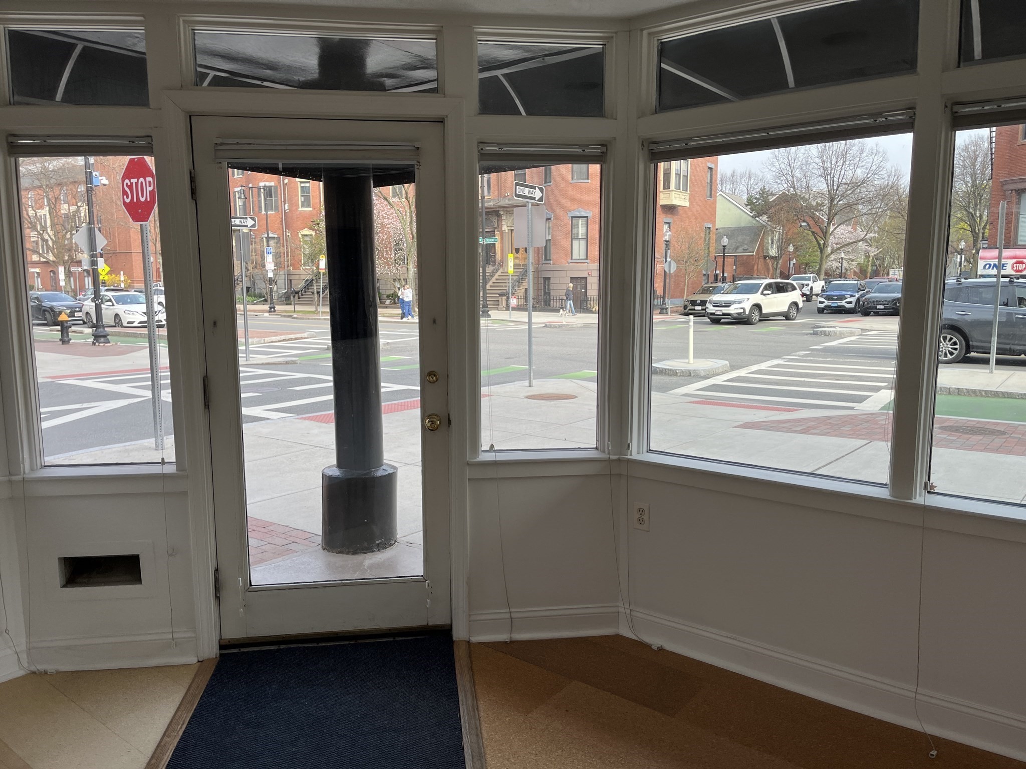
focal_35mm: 26
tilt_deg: -7.8
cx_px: 513
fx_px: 771
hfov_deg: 67.3
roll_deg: -0.5
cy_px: 384
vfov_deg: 53.1
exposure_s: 1/537
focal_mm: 5.1
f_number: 1.6
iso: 50
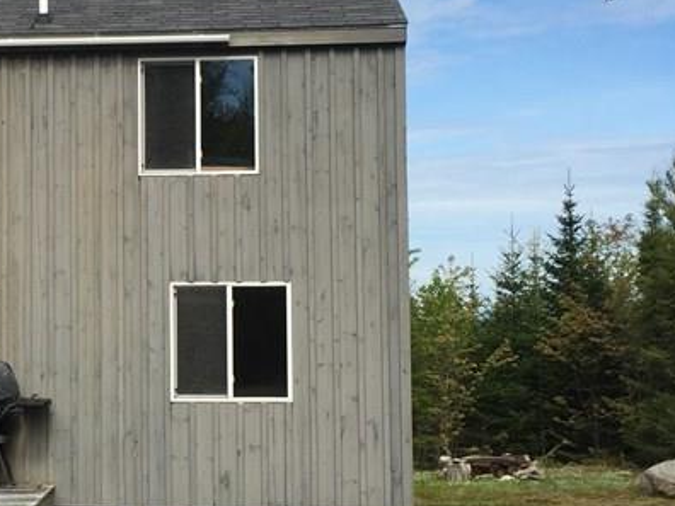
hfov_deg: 25.0
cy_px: 225
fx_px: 1462
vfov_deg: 19.6
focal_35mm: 75
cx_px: 29
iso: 32
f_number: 2.2
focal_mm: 4.15
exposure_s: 1/1799
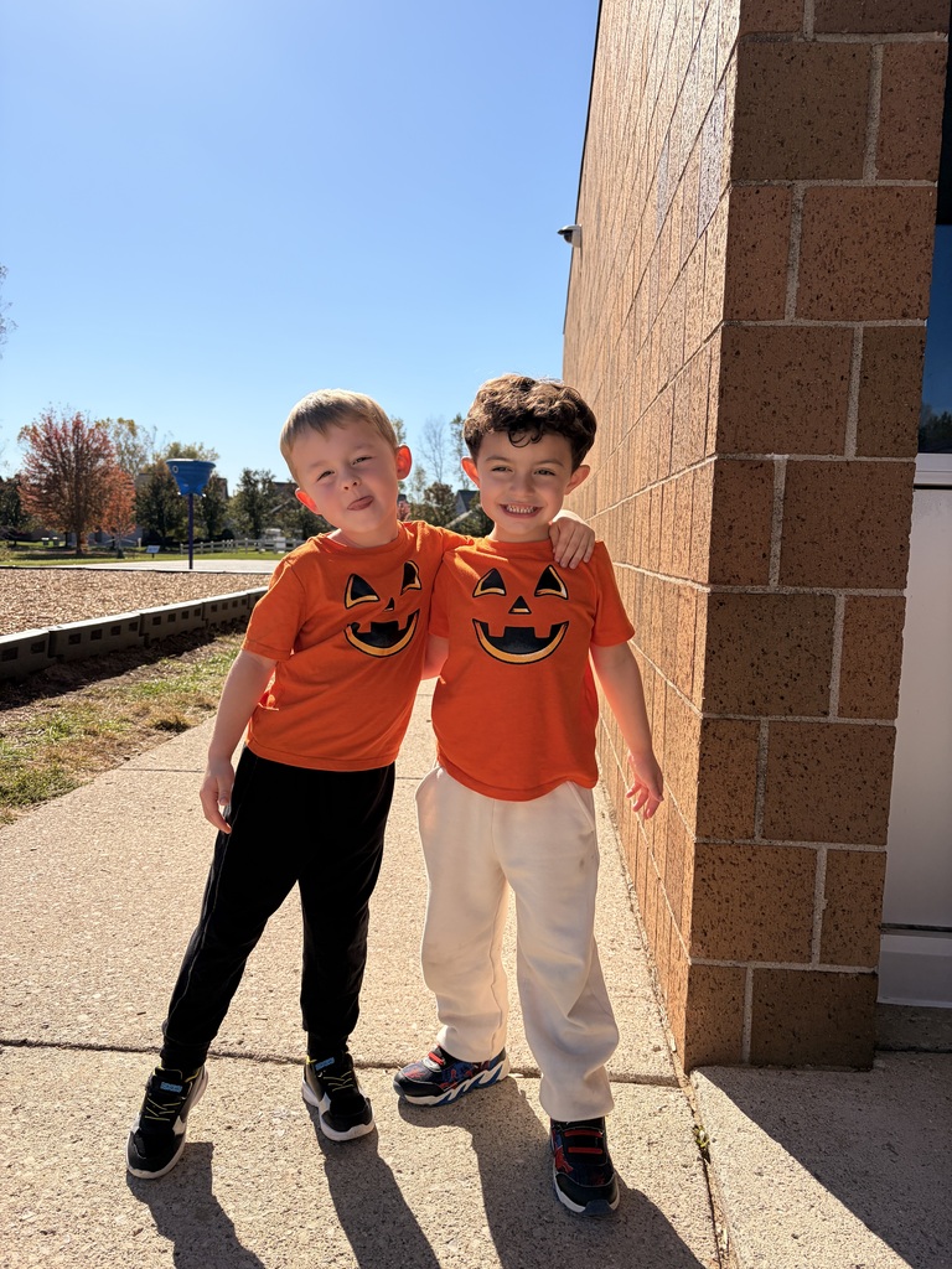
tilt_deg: -4.6
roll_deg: -2.4
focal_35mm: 26
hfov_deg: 53.1
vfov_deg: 67.3
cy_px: 634
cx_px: 476
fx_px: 953
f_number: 1.6
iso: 64
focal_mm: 5.96
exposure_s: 1/4608
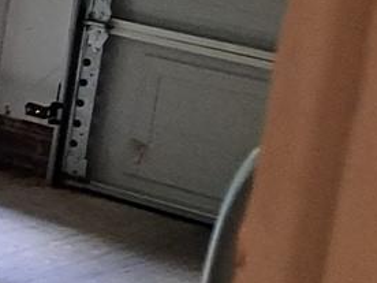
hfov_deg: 8.2
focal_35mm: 178
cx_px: -970
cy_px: -30
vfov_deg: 8.3
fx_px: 1939
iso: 400
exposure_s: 1/24
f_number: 1.8
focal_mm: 5.23
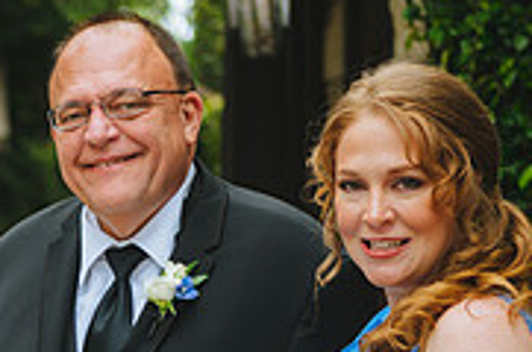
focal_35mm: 215
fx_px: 3172
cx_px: -138
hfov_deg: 9.4
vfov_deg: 6.3
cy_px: 420
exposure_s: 1/200
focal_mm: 65
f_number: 2.8
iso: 125
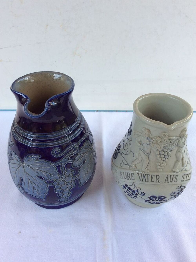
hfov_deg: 44.1
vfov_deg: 56.9
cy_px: 131
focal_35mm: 32
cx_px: 98
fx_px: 242
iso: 32
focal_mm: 3.3
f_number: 2.4
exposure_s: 1/126
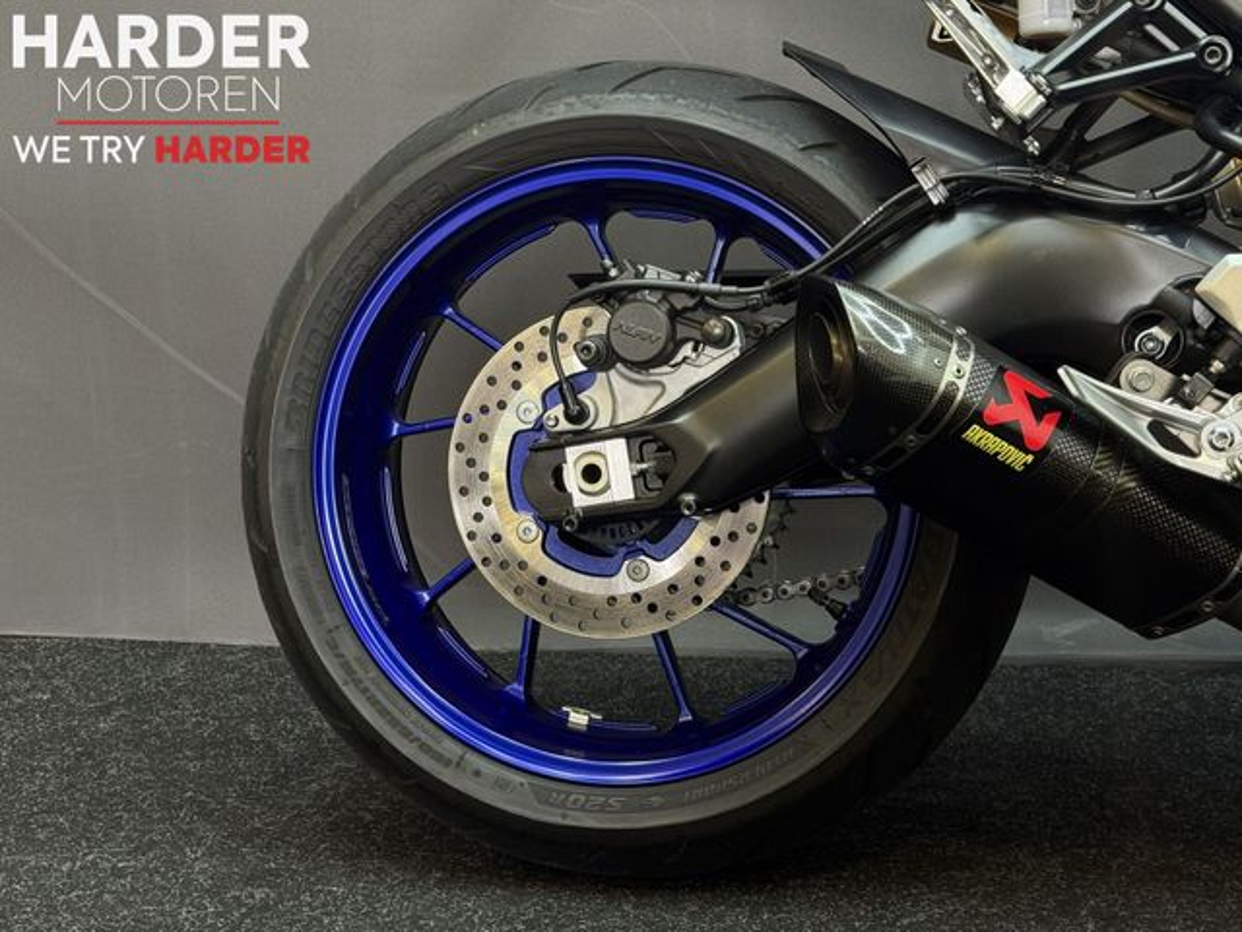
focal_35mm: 48
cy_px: 466
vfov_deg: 30.3
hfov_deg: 39.7
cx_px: 621
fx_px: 1722
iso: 160
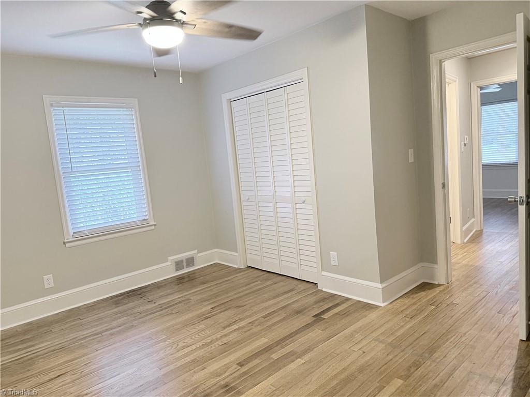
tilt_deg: -5.4
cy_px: 198
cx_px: 265
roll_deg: +4.4
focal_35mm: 24
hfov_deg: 71.6
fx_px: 367
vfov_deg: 56.8
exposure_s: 1/60
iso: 250
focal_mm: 6.76
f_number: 1.78
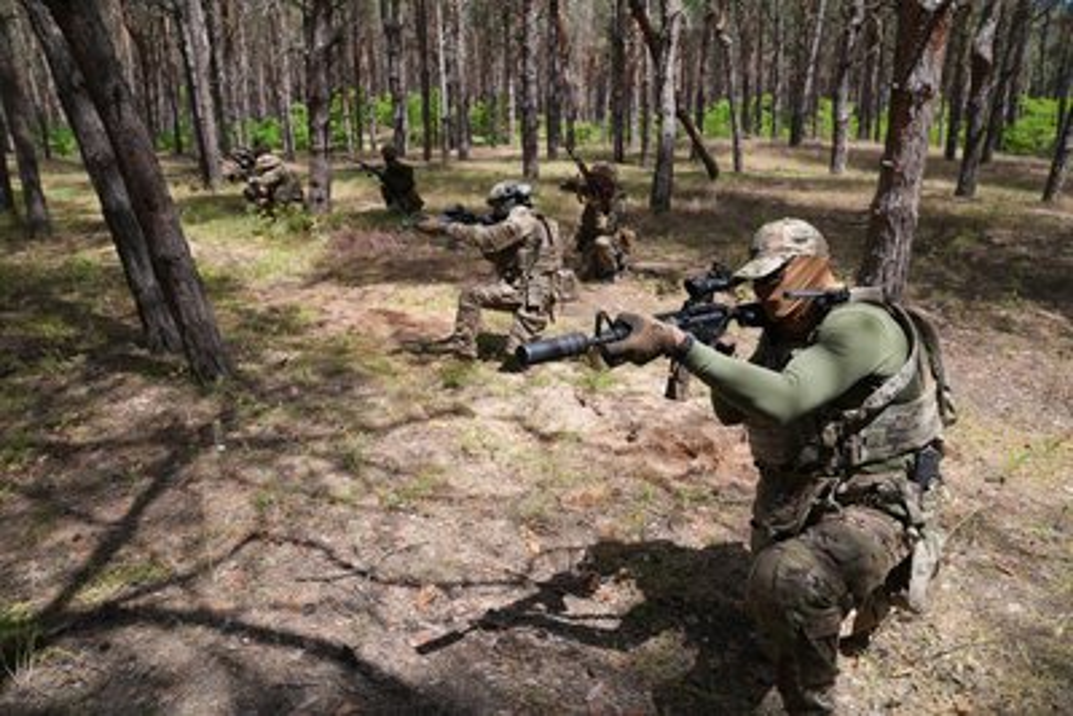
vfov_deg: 53.2
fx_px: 716
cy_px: 358
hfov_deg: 73.7
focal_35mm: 24
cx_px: 536
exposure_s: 1/250
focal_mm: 24
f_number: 5
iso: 80
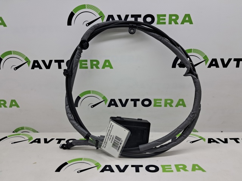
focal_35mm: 27
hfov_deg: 65.4
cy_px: 90
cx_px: 121
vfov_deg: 51.3
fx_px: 189
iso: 50
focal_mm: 4
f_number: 1.8
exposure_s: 1/120
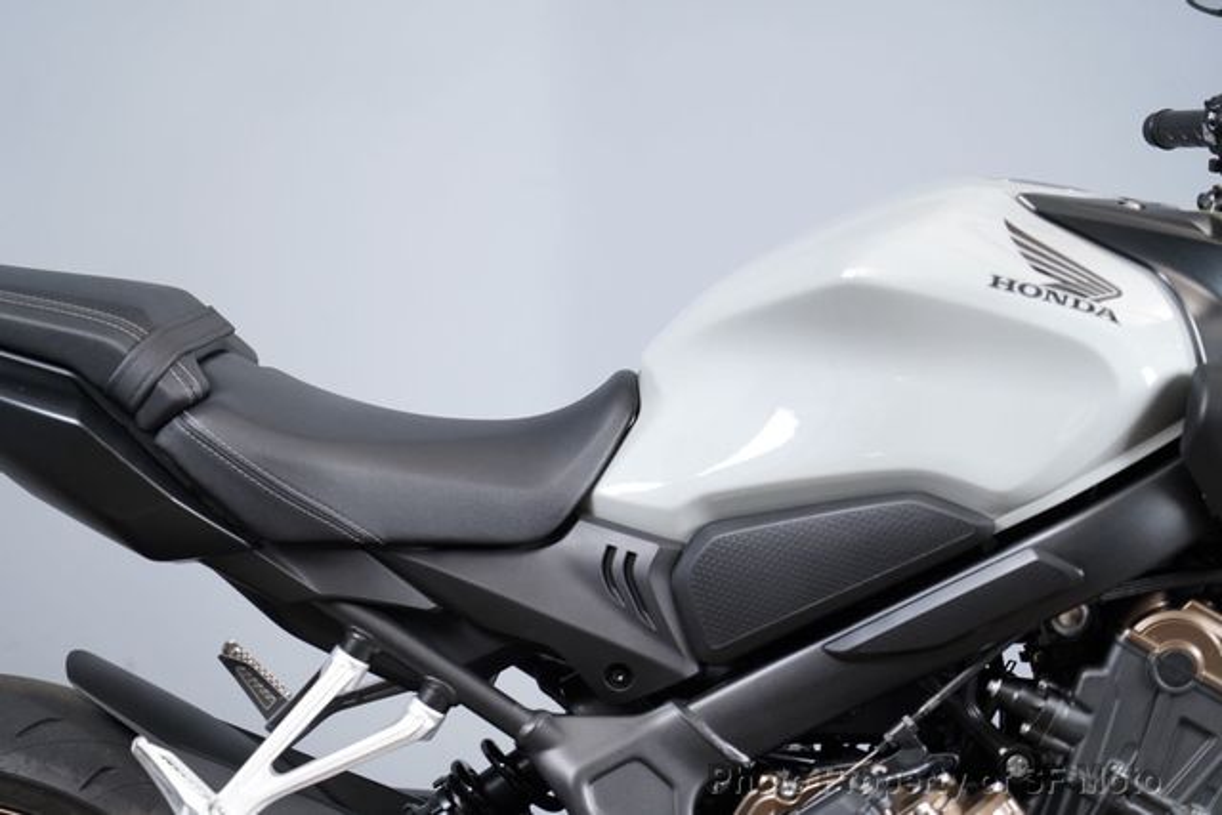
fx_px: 3565
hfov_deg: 19.5
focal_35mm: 105
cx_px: 611
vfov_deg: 13.0
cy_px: 408
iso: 1600
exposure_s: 1/100
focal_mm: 105
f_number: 4
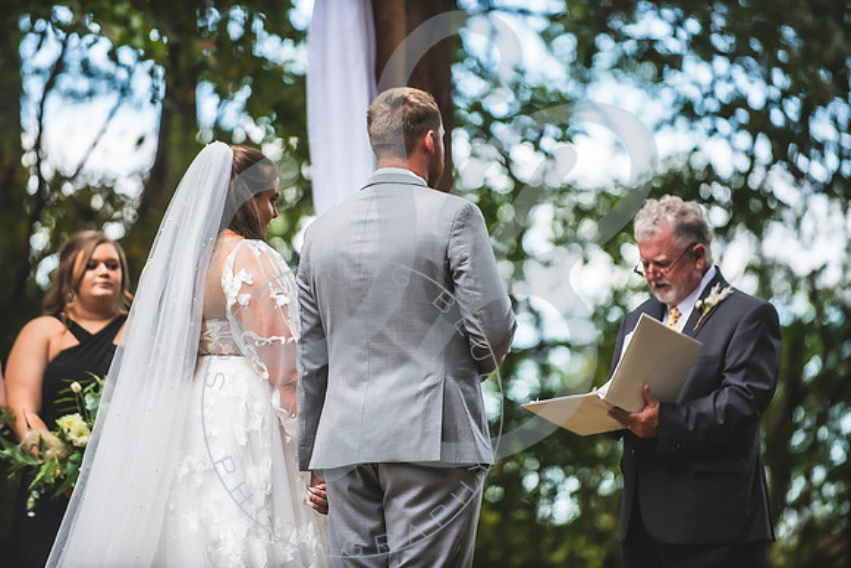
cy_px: 284
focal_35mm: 200
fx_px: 4729
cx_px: 426
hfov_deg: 10.3
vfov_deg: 6.9
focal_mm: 200
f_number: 2.8
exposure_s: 1/640
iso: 500
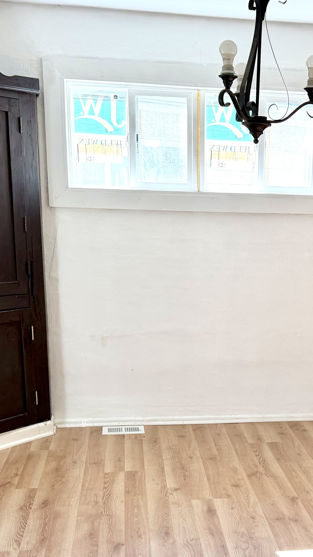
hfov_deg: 24.1
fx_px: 723
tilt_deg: -13.3
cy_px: 373
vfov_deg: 41.5
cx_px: 246
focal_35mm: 49
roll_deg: -1.3
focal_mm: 6.76
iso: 80
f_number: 1.78
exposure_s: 1/178
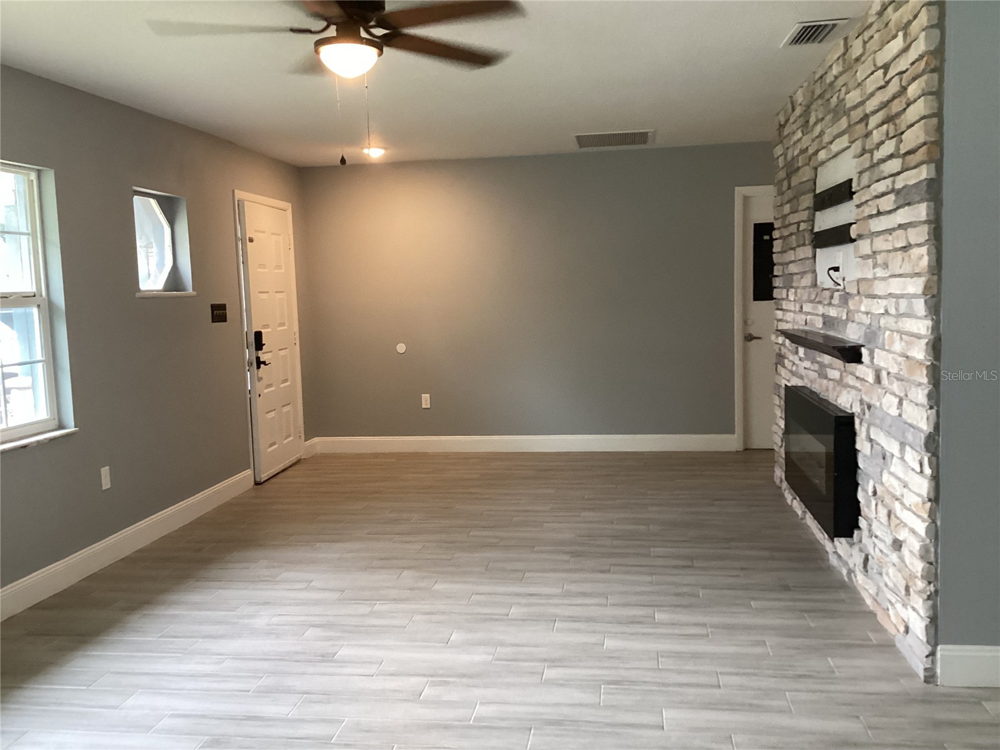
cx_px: 500
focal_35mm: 31
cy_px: 375
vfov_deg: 45.4
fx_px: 896
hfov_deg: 58.4
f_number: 2.4
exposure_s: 1/60
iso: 250
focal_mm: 3.3
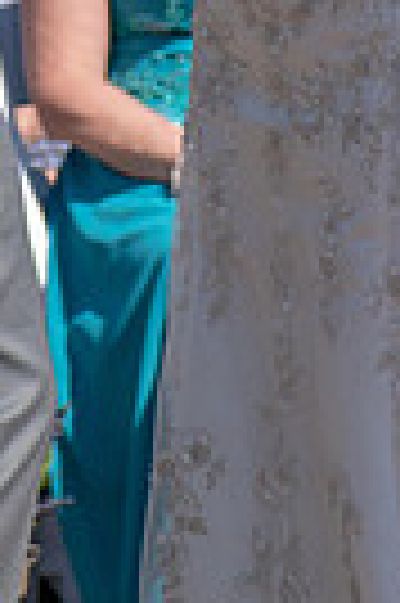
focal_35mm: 1514
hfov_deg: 0.9
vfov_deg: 1.4
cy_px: 0
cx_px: 130
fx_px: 25297
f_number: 6.3
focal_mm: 300
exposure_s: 1/1600
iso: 400
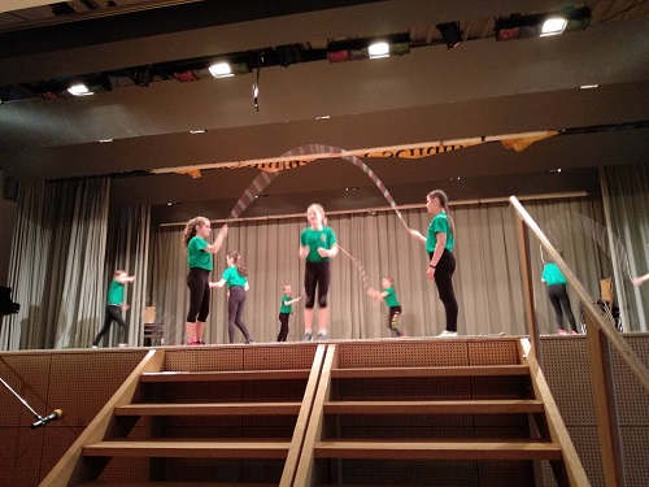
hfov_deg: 67.3
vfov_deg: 53.1
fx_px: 487
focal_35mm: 26
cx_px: 324
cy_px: 244
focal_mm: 3.83
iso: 1250
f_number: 2.2
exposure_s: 1/17
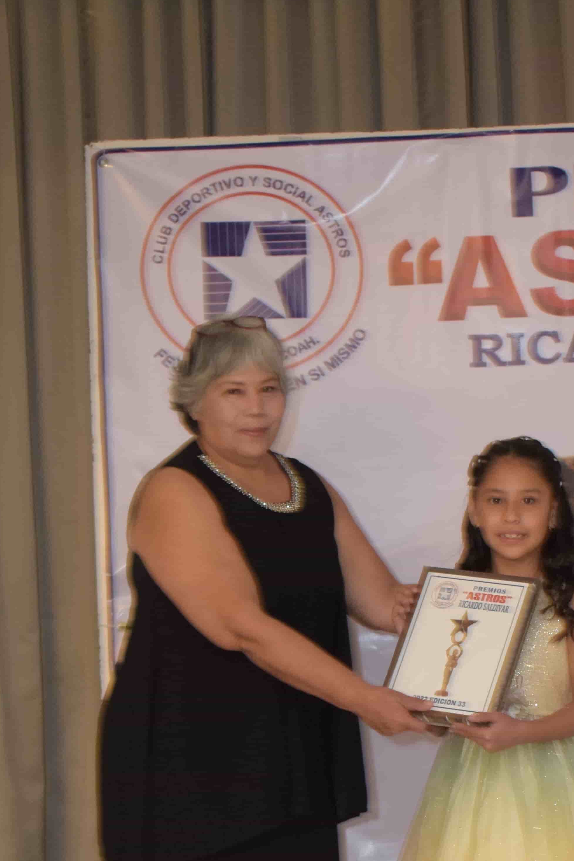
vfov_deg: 19.4
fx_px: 2487
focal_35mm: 104
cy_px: 691
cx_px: 515
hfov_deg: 13.1
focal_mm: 34
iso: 1600
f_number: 5
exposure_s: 1/60
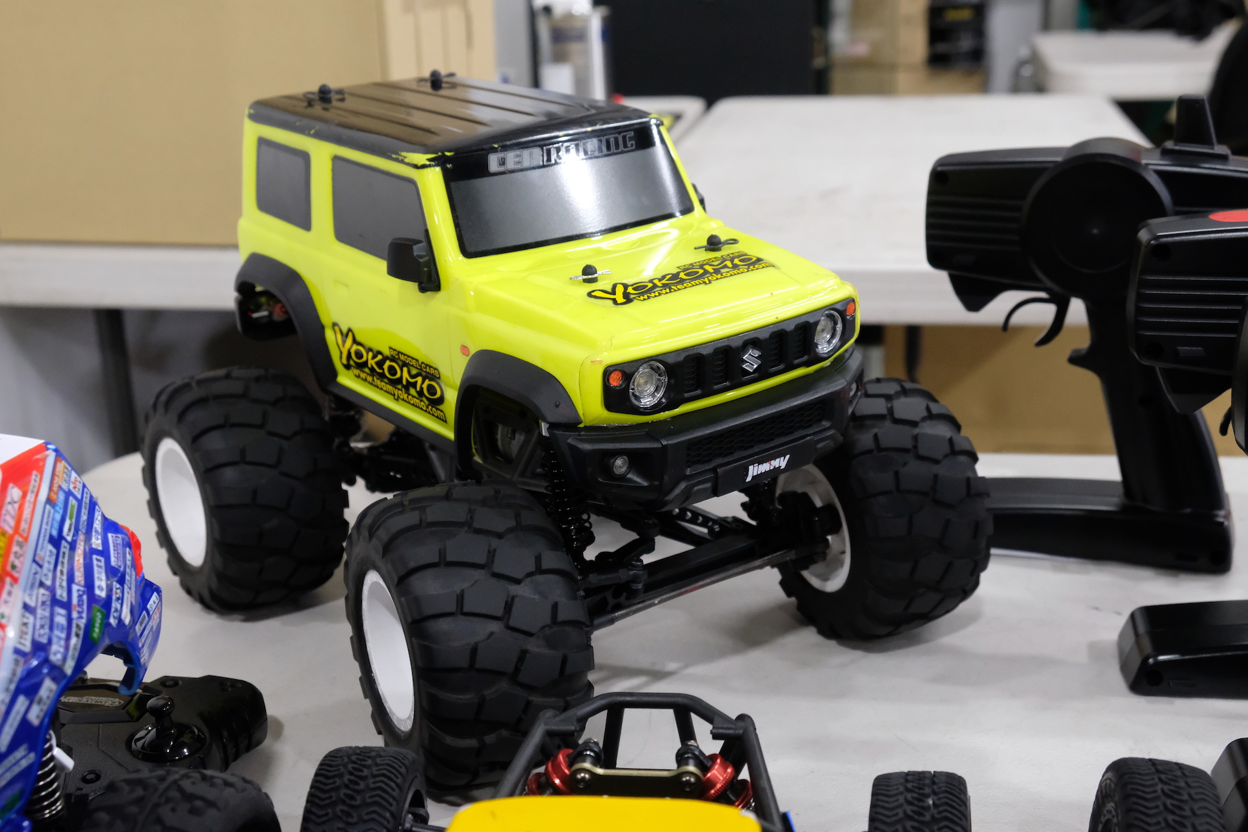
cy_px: 416
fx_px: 1456
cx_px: 624
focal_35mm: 42
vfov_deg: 31.9
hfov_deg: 46.4
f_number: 5.6
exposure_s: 1/200
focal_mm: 27.7
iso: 5000
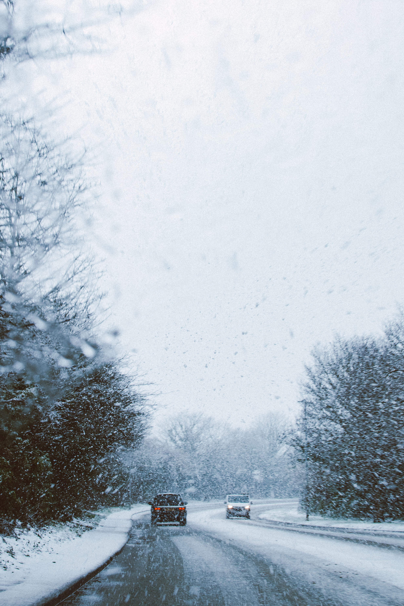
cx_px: 202
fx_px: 884
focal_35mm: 52
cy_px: 303
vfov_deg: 37.9
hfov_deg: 25.8
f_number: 7.1
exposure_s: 1/80
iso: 200
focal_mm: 35
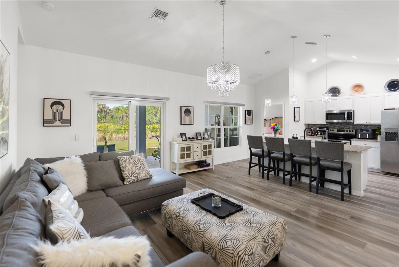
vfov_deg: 73.8
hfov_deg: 96.7
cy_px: 134
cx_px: 200
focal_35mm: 16
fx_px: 177
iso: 200
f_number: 2.8
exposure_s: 1/80
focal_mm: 16
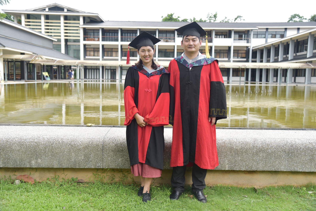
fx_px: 307
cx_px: 158
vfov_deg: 37.9
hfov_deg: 54.4
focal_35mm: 35
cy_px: 106
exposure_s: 1/80
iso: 400
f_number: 4
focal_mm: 35
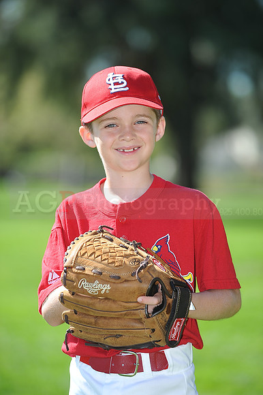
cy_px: 198
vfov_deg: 10.3
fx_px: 2194
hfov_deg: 6.9
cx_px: 132
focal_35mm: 200
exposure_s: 1/640
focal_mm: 200
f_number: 4.5
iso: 200
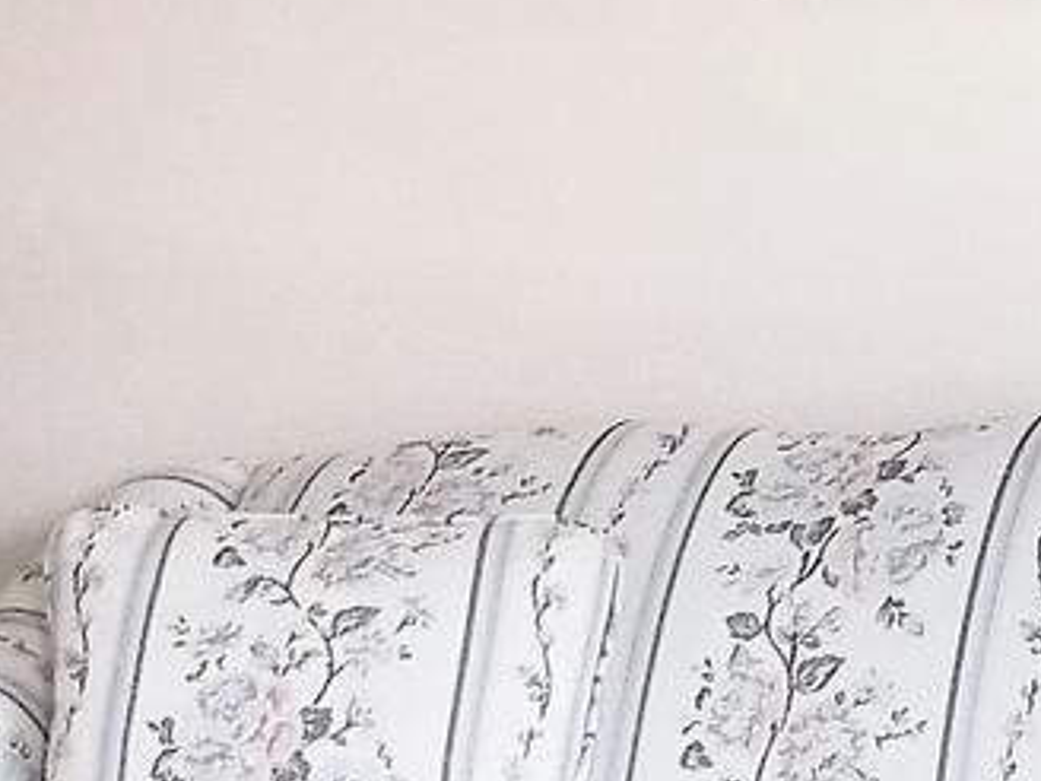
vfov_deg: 7.4
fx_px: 6015
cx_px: 955
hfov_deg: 9.8
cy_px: 356
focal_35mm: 200
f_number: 2.9
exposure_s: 1/30
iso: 80
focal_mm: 5.7
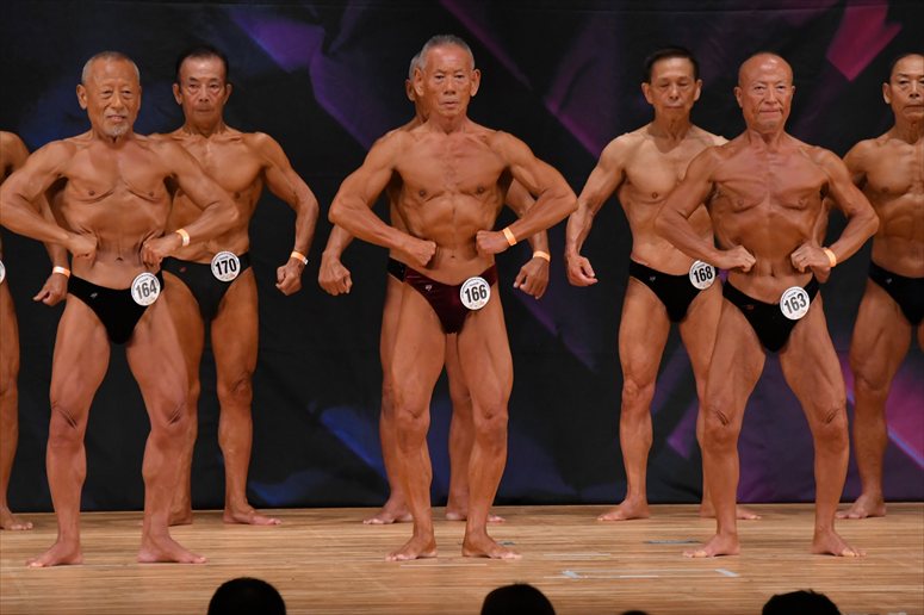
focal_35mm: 300
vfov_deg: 4.6
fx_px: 7696
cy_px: 308
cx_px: 462
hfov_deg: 6.9
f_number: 5.6
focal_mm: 200
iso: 3200
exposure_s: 1/400
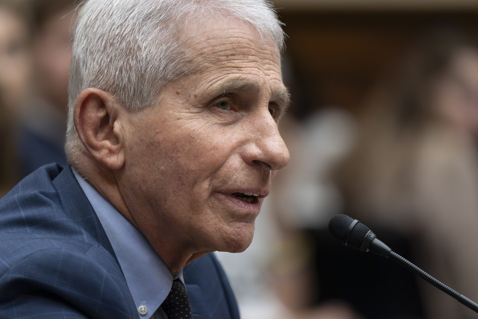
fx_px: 5311
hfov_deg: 5.2
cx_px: 239
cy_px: 160
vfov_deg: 3.4
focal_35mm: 400
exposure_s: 1/500
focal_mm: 400
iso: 6400
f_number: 5.6
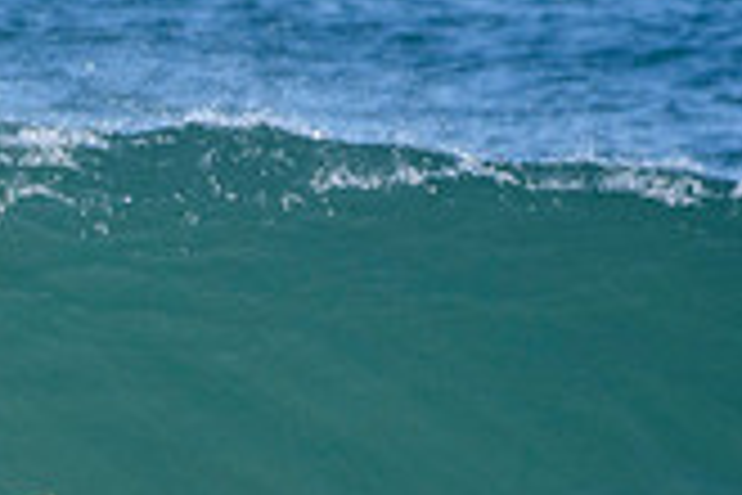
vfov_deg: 0.5
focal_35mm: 2642
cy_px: 695
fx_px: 54450
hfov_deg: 0.8
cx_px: -184
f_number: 5.6
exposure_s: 1/4000
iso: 800
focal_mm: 500
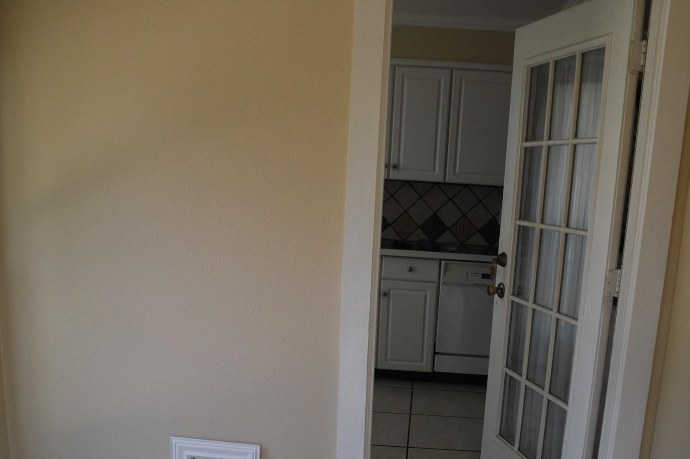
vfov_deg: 17.7
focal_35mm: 77
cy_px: 307
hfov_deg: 26.3
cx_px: 405
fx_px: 1475
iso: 800
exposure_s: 1/800
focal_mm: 38
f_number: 4.5
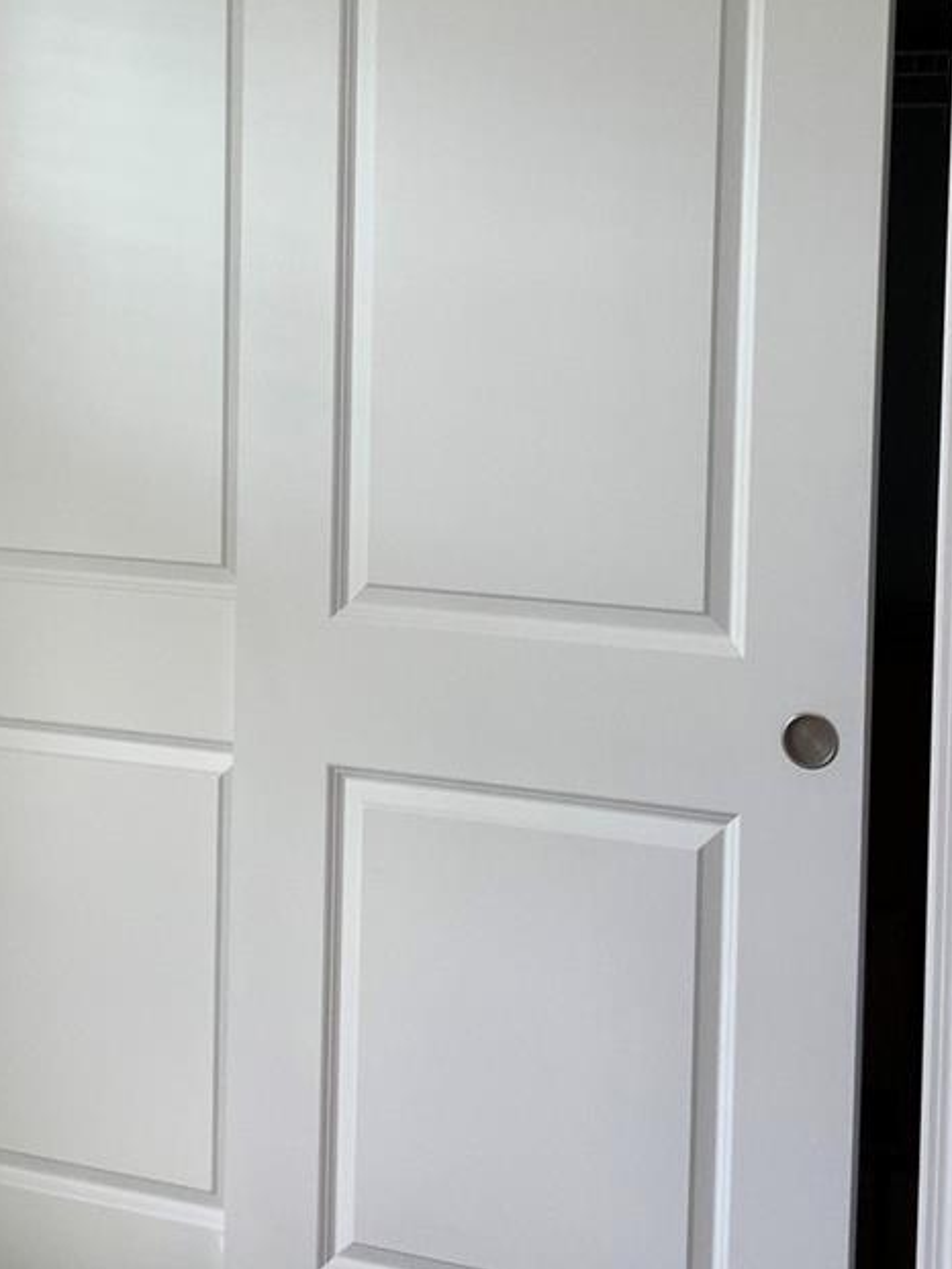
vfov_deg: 33.9
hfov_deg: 26.1
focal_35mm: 56
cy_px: 386
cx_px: 454
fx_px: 2053
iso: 25
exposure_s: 1/120
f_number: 1.8
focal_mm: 3
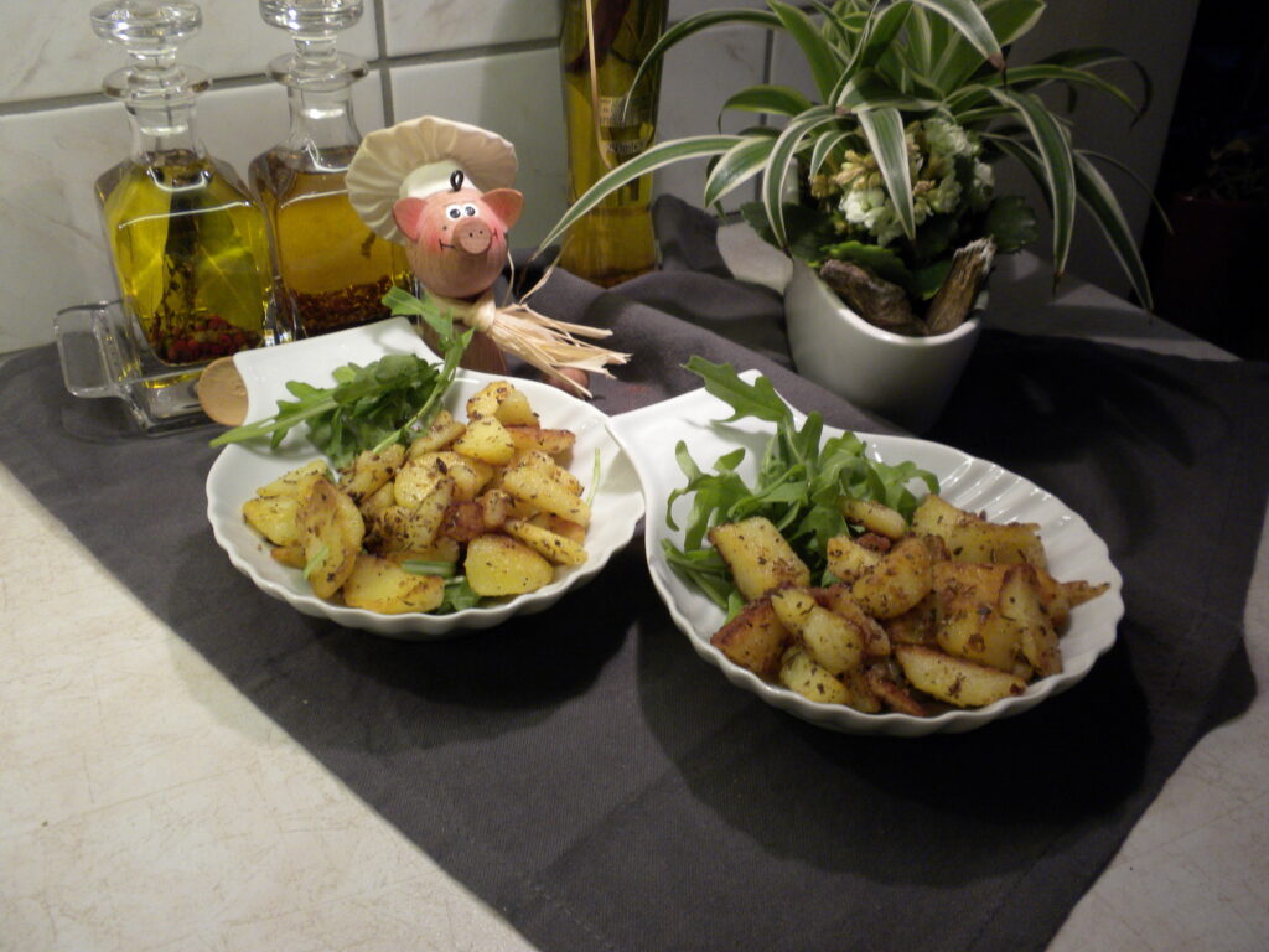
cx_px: 634
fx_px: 1356
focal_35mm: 37
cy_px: 476
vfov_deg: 38.7
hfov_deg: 50.1
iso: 183
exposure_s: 1/57.2
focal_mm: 6.6
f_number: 3.5
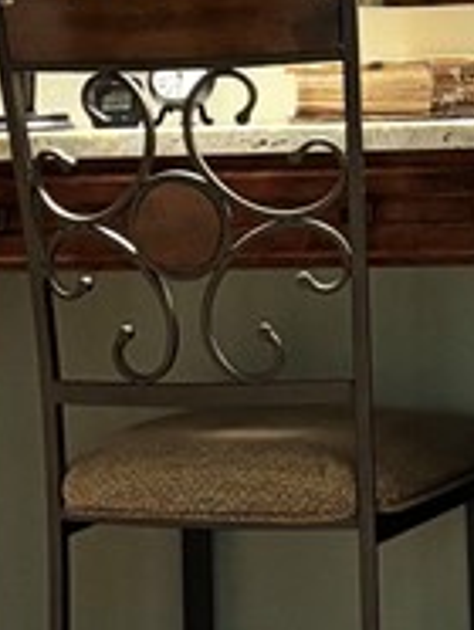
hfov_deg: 10.4
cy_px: 10
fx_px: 2605
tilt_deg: +1.7
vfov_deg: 13.6
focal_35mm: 143
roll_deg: +1.6
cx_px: 328
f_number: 1.6
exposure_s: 1/30
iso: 500
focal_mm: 5.96
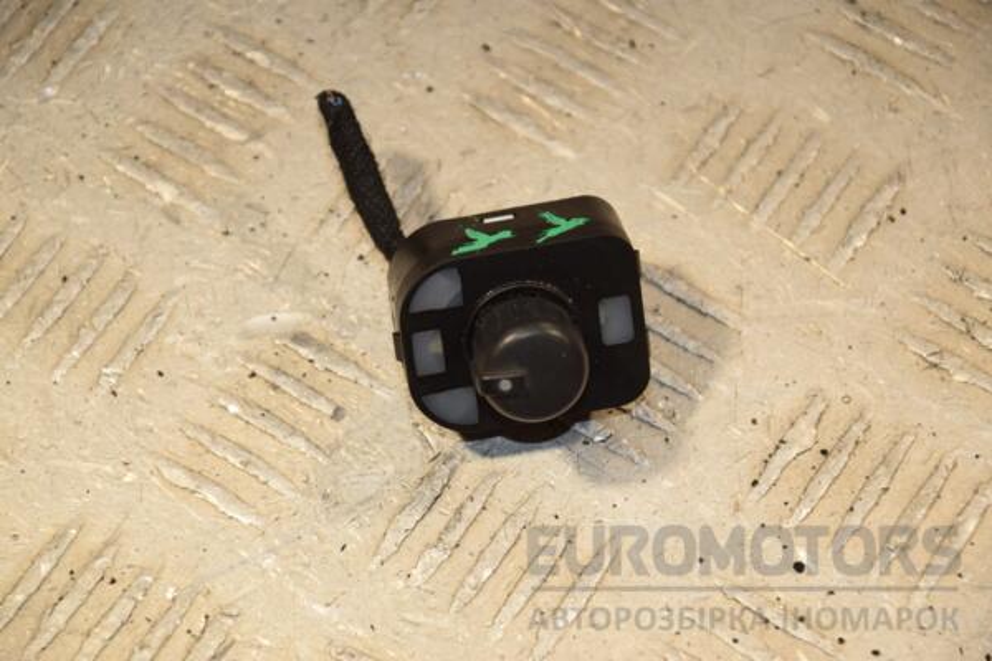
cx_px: 496
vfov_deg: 8.7
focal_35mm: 158
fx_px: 4340
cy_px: 330
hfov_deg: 13.0
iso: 800
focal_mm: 105
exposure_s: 1/200
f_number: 6.3
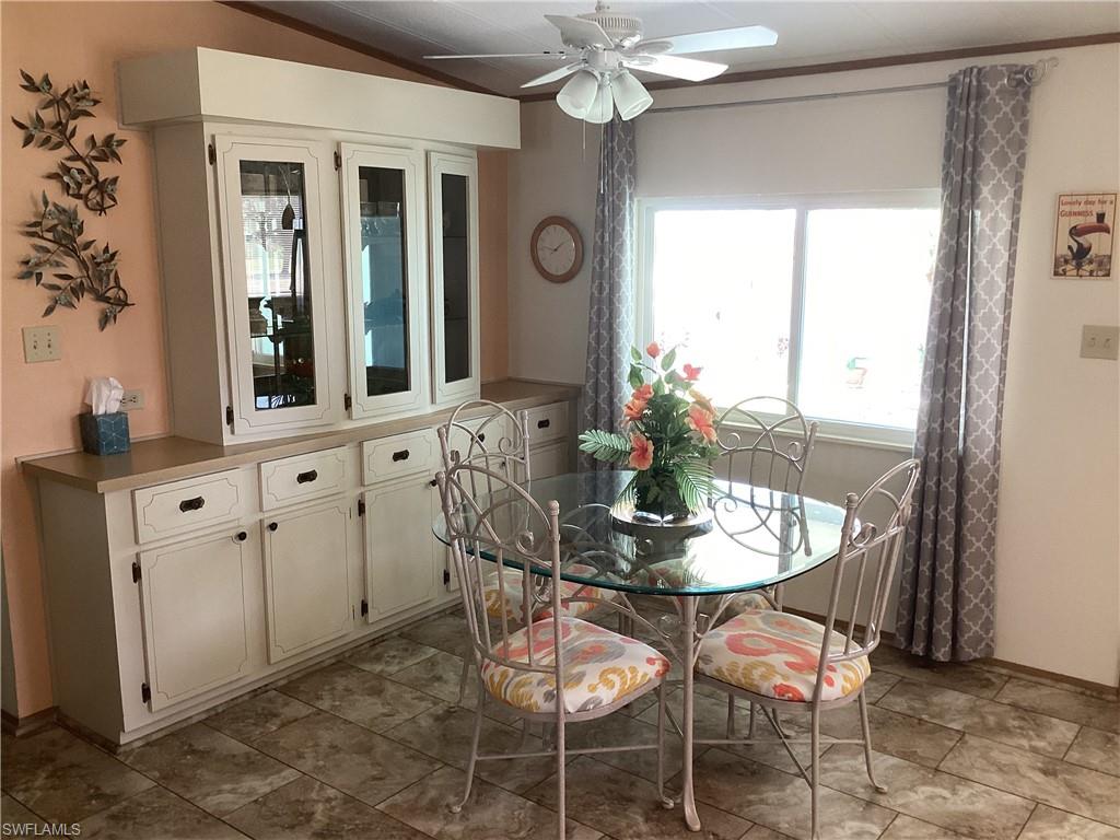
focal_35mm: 31
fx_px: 1003
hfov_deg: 58.4
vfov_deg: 45.4
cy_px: 420
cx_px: 560
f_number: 2.4
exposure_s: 1/60
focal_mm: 3.3
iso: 100
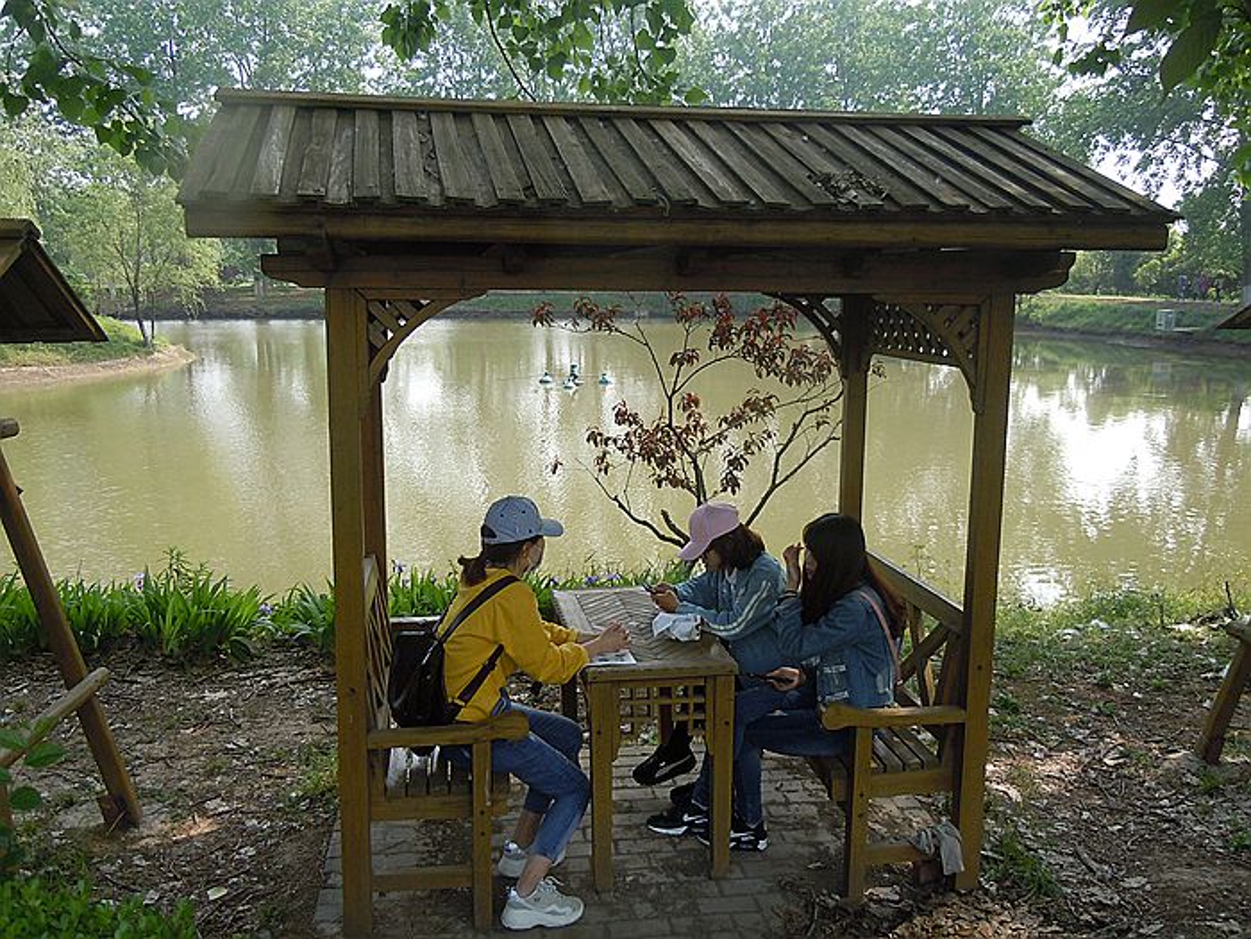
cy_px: 470
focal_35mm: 30
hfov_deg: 60.0
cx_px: 626
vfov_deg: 46.8
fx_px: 1084
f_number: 3.5
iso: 100
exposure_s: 1/320
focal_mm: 5.4
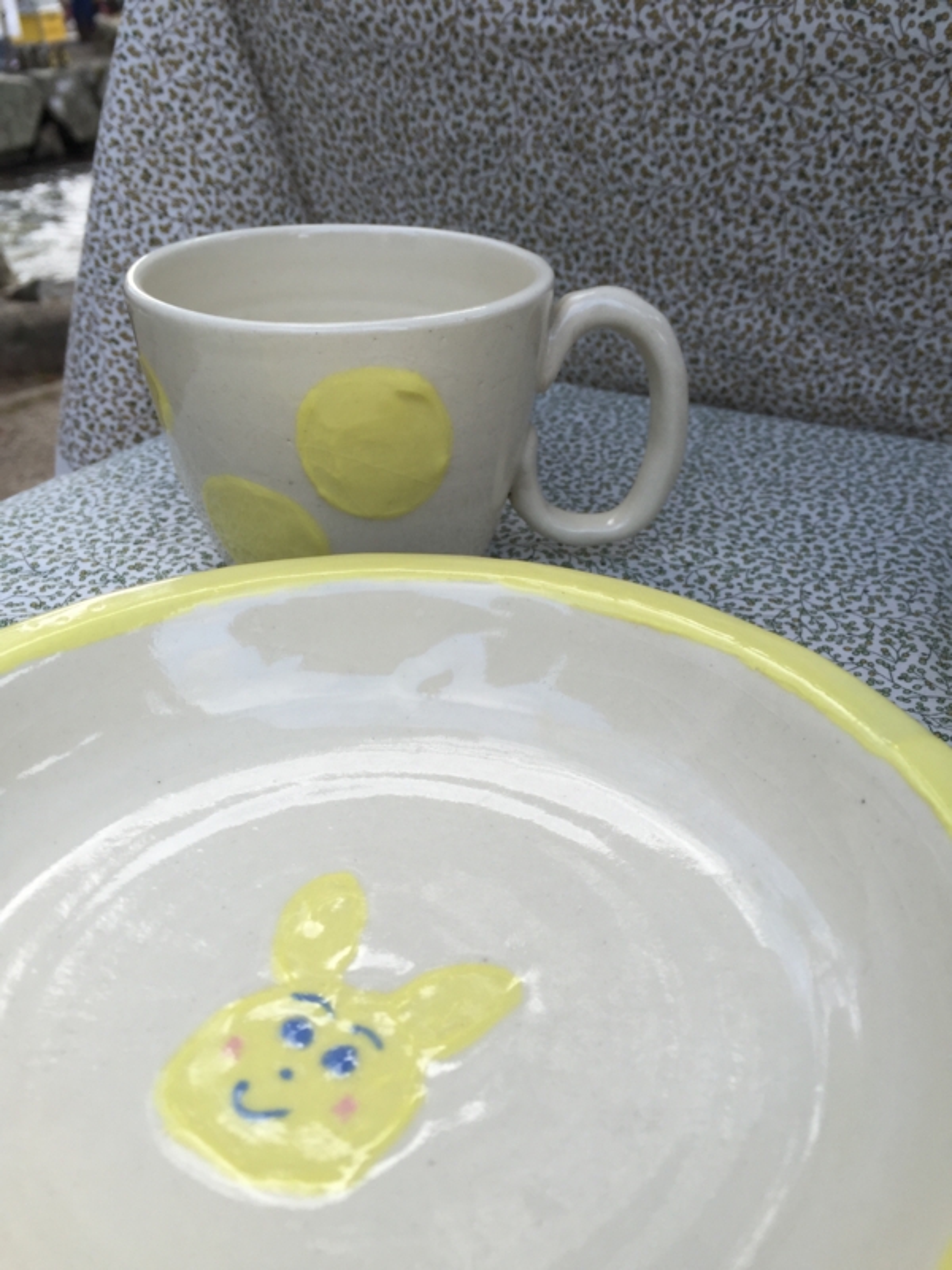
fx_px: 1063
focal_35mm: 29
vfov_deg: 61.7
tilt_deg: -29.1
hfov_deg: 48.2
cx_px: 476
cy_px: 635
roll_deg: +1.6
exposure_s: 1/271
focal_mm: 4.15
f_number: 2.2
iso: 32
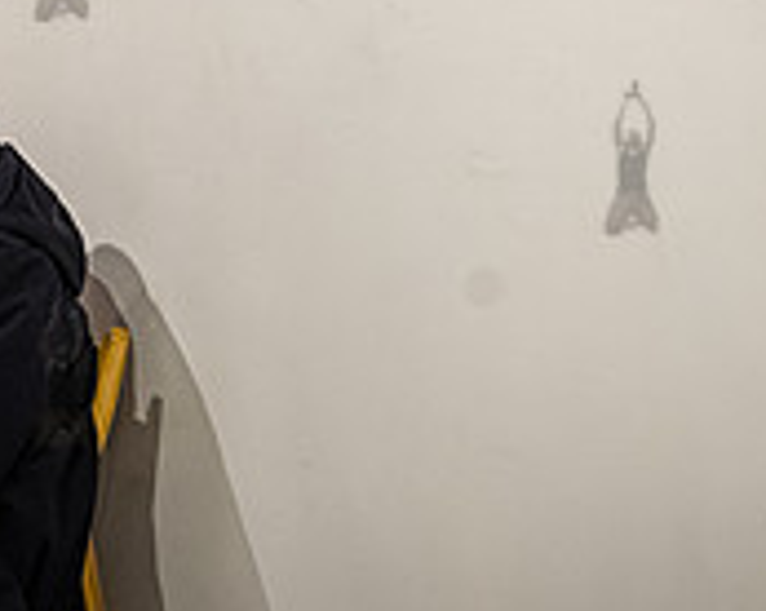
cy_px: -58
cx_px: 58
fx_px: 2582
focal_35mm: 114
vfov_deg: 13.2
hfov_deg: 16.6
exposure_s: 1/500
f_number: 5
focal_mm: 35
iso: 6400
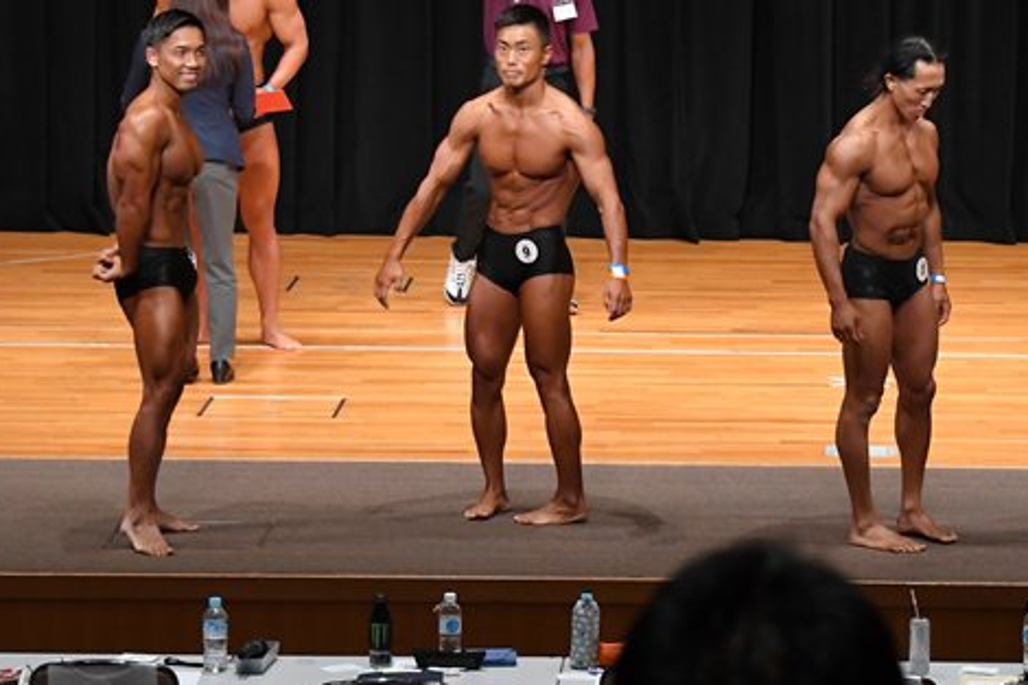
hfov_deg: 10.1
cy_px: 232
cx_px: 712
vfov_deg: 6.8
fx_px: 5794
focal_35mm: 203
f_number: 5.6
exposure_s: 1/400
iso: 4000
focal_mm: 82
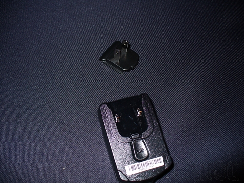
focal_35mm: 37
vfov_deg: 38.7
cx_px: 122
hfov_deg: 50.1
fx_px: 261
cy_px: 92
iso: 80
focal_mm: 6.1
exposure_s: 1/30
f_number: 2.8
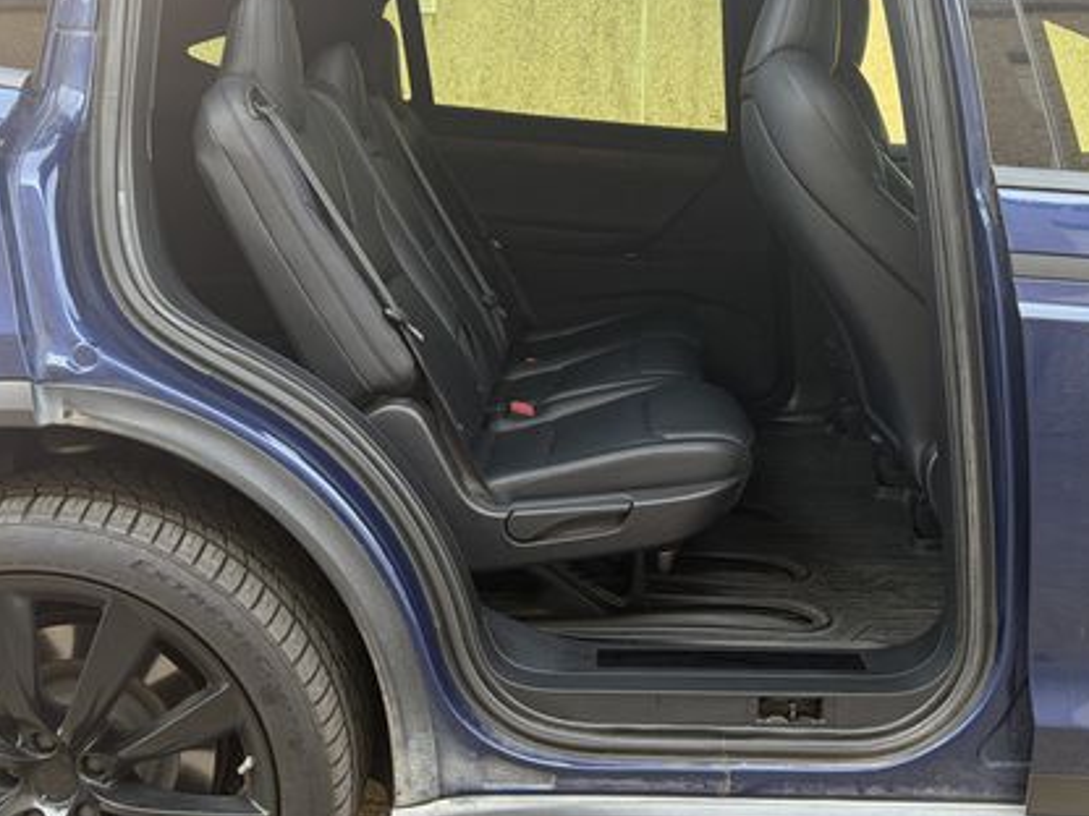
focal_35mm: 40
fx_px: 1258
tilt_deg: -10.8
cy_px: 314
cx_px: 620
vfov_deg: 35.8
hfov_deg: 46.7
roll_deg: -0.8
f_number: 1.6
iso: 80
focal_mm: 5.96
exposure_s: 1/203
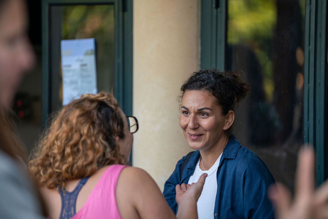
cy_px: 110
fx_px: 1822
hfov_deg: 10.3
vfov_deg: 6.9
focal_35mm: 200
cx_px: 164
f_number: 2.8
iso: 800
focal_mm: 200
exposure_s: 1/640
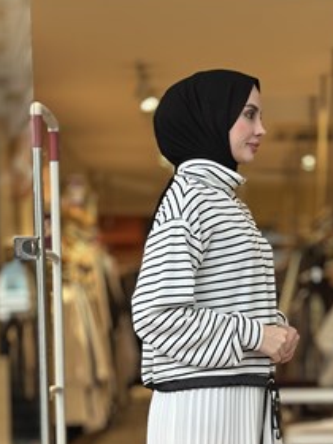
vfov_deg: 21.5
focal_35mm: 89
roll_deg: +0.2
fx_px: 1142
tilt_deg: -3.7
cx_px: 228
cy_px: 395
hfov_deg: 16.5
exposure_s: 1/171
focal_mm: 6.86
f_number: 1.78
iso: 100
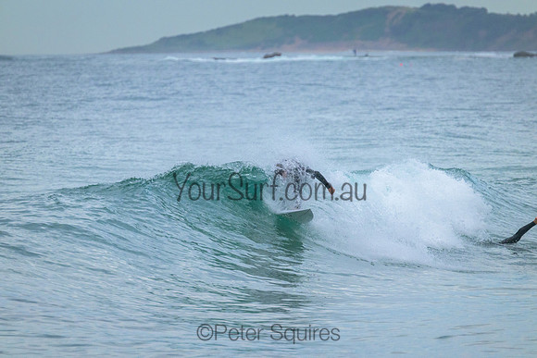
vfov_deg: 2.3
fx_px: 9101
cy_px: 179
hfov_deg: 3.4
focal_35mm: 610
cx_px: 268
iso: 3600
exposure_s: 1/1250
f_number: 11
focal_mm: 610
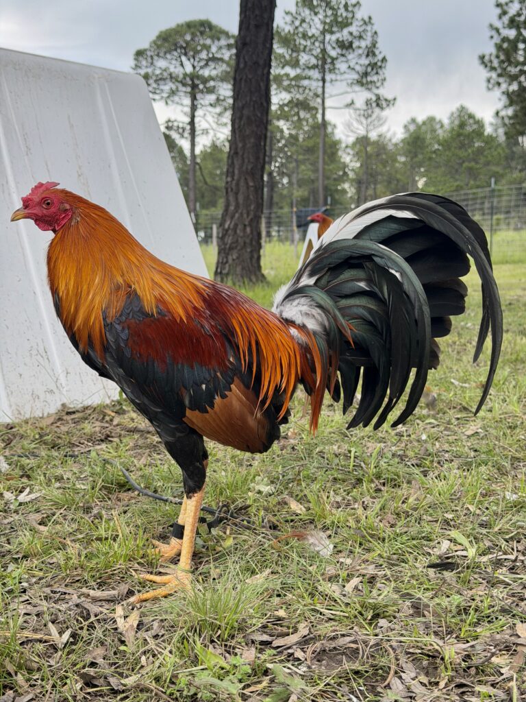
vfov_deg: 39.7
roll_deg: -0.9
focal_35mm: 48
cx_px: 263
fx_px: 972
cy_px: 351
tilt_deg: -3.8
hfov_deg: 30.3
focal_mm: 6.76
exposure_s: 1/733
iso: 80
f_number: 1.78
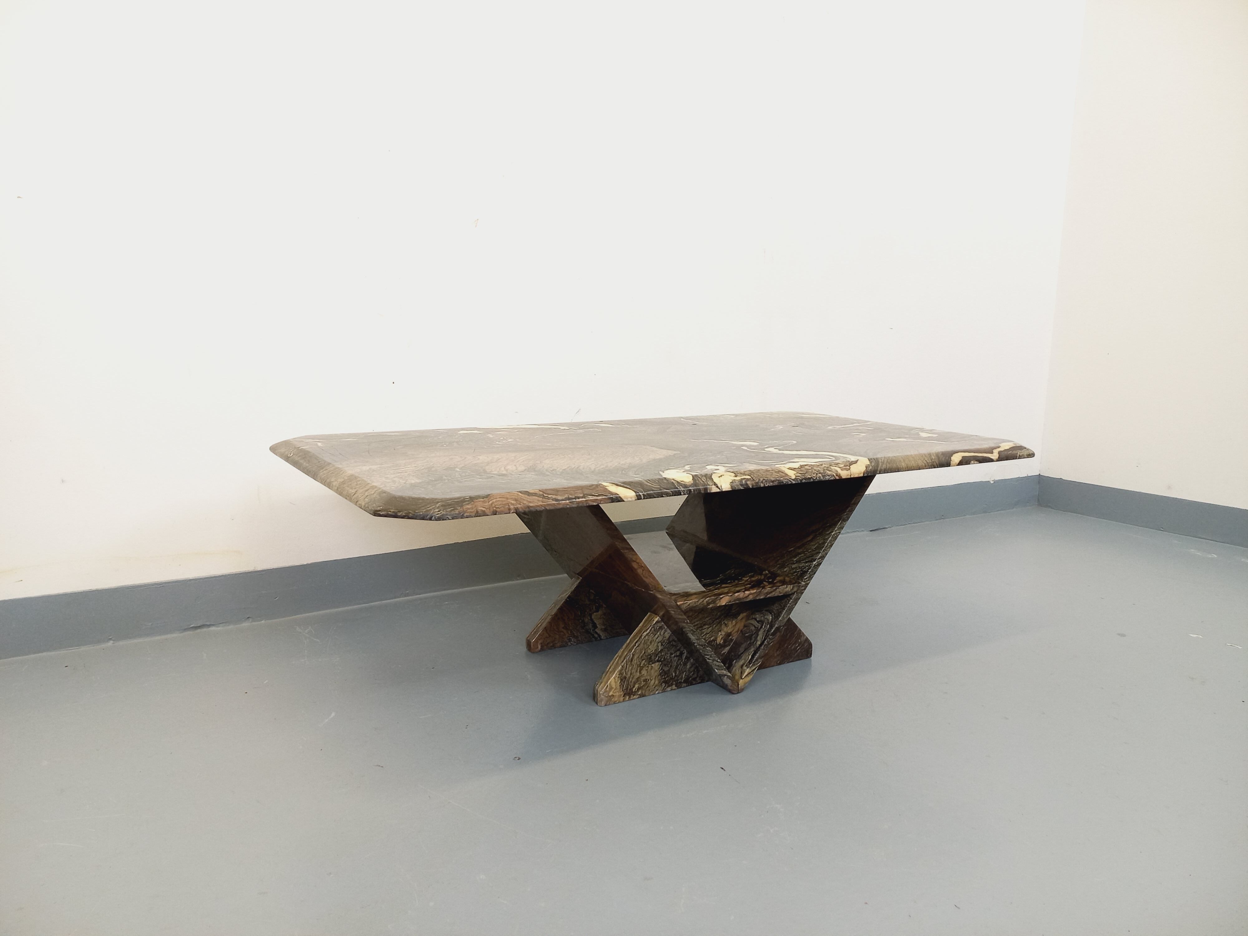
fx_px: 901
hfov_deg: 69.4
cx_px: 624
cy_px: 468
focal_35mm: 25
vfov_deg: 54.9
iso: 160
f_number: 1.8
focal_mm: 4.65
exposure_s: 1/50
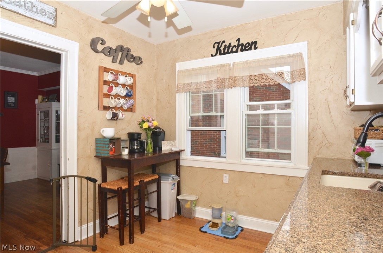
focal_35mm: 21
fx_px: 223
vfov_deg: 59.3
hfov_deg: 81.3
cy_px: 126
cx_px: 192
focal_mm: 14
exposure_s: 1/200
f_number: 8
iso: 400
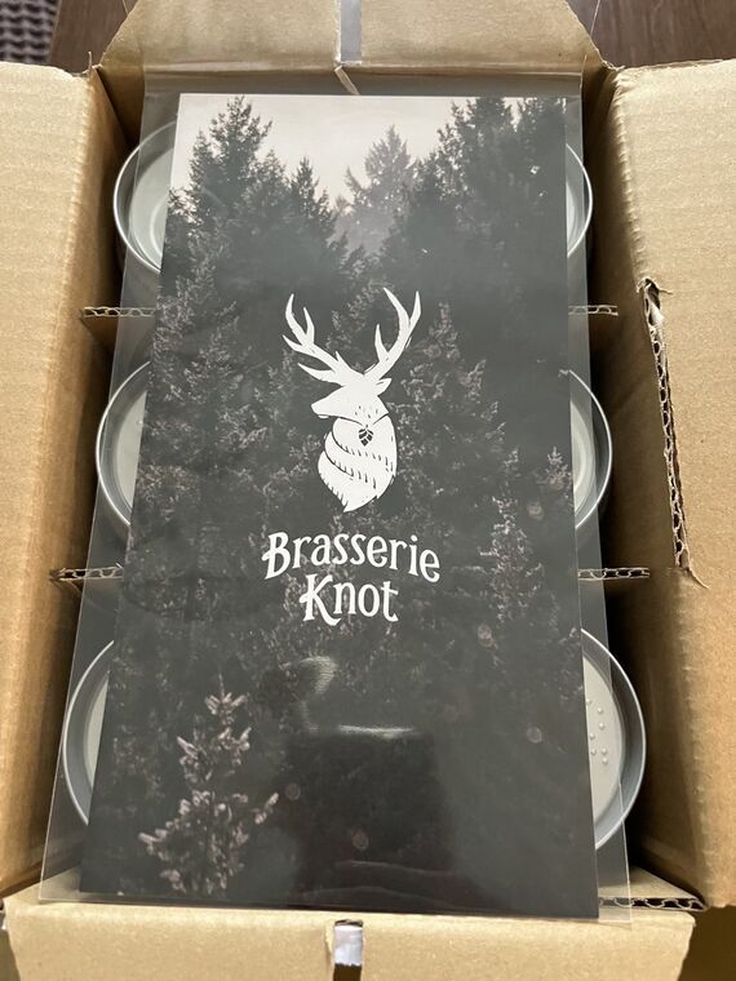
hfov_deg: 53.1
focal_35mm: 26
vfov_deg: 67.3
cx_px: 368
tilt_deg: -74.0
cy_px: 490
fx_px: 737
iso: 640
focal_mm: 5.1
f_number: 1.6
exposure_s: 1/40
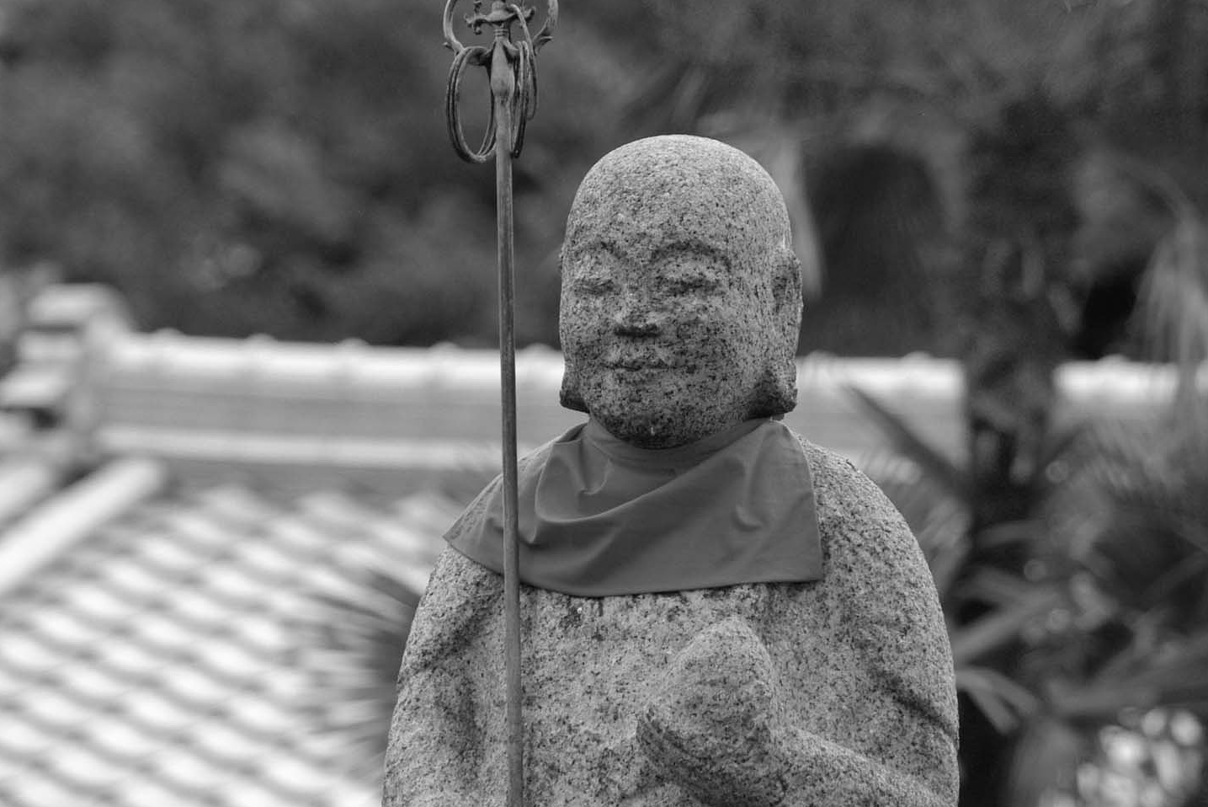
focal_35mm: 392
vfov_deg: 3.5
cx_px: 613
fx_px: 13158
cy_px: 390
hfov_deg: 5.3
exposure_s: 1/350
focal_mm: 250
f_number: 8
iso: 800
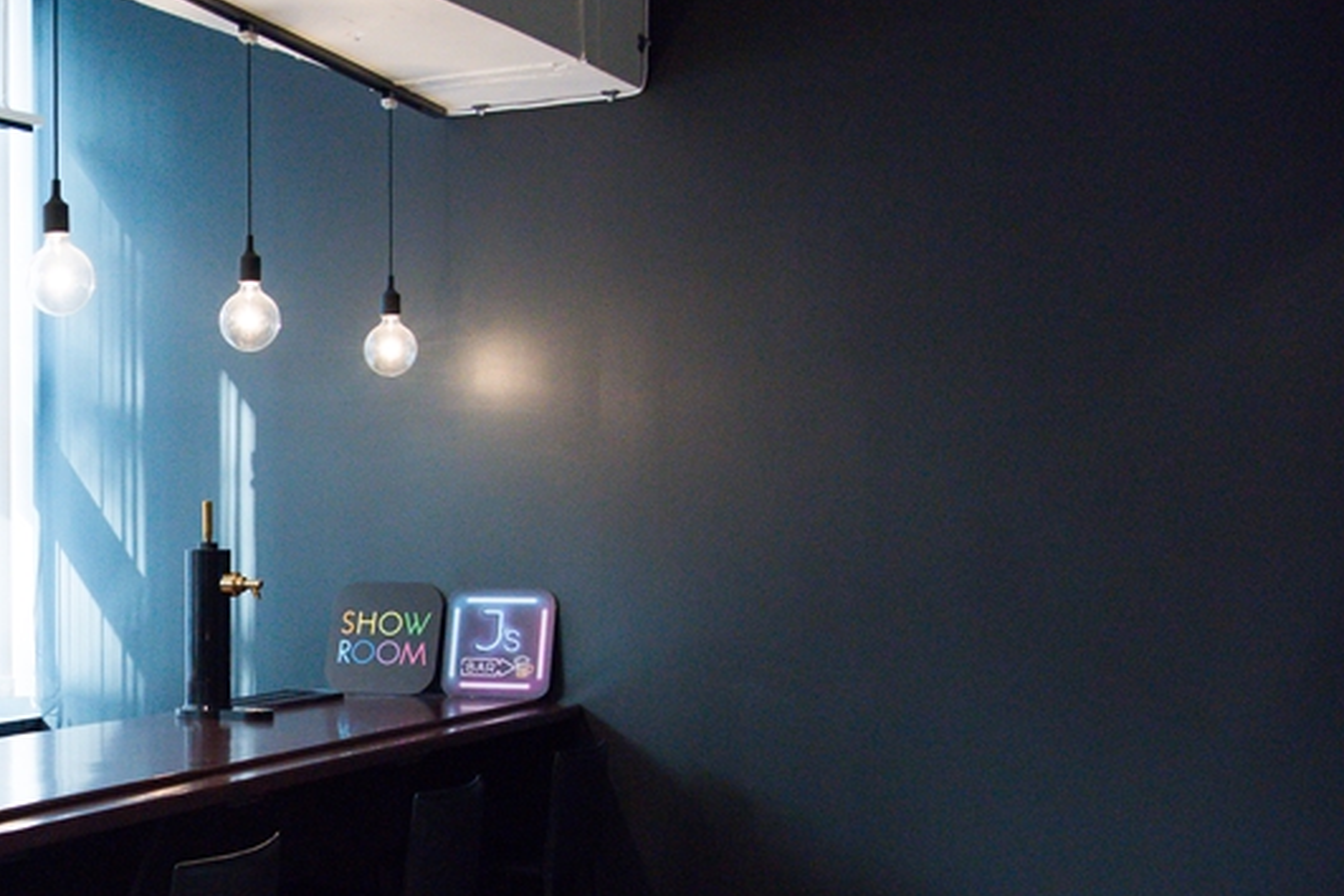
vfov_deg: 23.7
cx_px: -56
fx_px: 2128
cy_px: 588
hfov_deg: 31.8
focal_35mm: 57
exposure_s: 1/160
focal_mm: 24
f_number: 4
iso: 1250
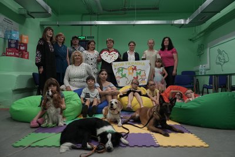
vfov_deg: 41.1
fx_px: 209
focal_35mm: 32
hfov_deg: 58.7
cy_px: 78
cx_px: 118
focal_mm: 32
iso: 800
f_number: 2.8
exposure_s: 1/50
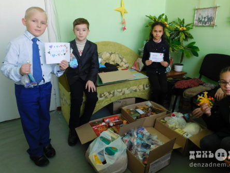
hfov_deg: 67.0
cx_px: 130
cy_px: 76
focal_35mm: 26
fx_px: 173
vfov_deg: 53.0
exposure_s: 1/30
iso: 125
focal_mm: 4
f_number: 3
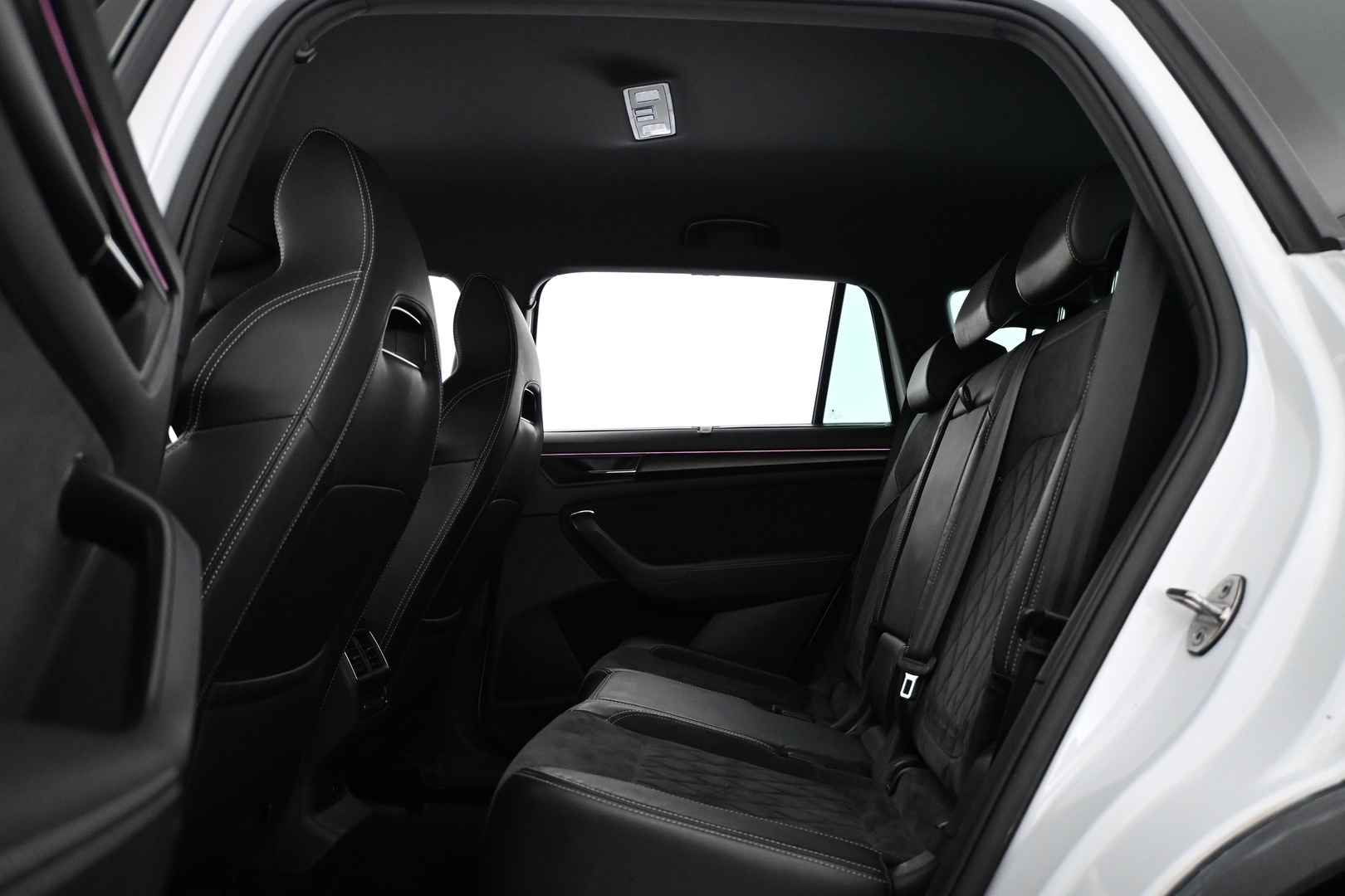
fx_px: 1093
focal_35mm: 29
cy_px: 448
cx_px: 672
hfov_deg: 63.2
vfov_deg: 44.6
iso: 3200
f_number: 3.8
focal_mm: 19.5
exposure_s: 1/80
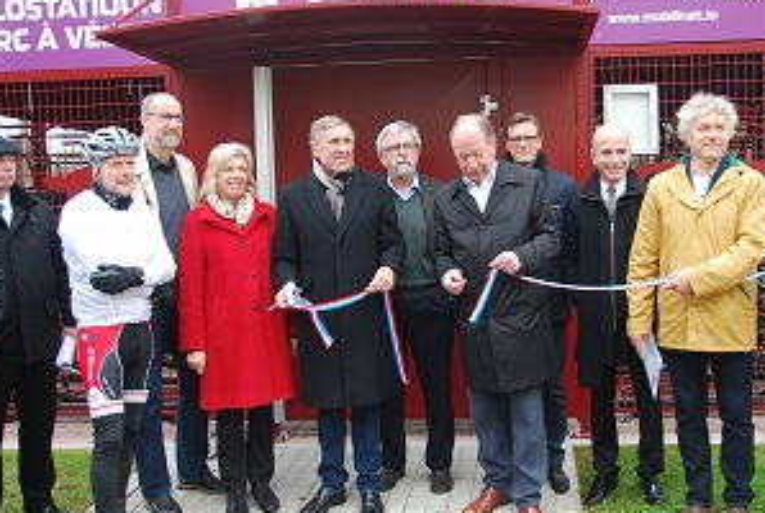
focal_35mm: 43
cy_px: 259
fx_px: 916
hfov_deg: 45.2
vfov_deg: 31.3
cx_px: 439
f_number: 3.8
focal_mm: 22
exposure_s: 1/50
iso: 200
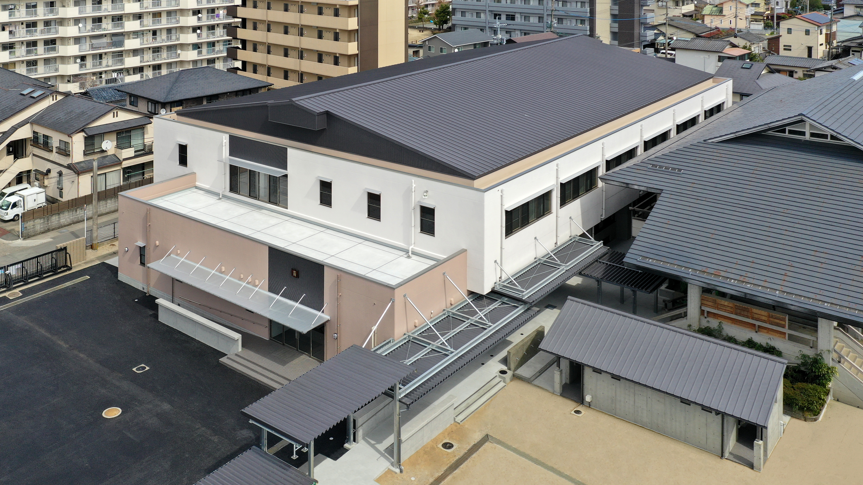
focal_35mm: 33
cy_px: 218
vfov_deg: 35.6
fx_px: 755
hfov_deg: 59.3
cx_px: 378
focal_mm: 10.26
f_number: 4.5
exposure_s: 1/160
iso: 100
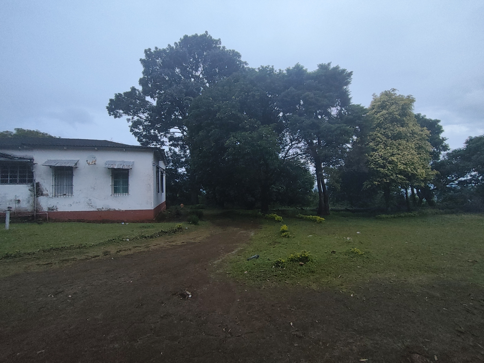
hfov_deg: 98.1
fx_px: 210
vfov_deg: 81.8
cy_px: 182
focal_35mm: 15
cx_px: 242
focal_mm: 1.64
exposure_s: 1/30
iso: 445
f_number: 2.2
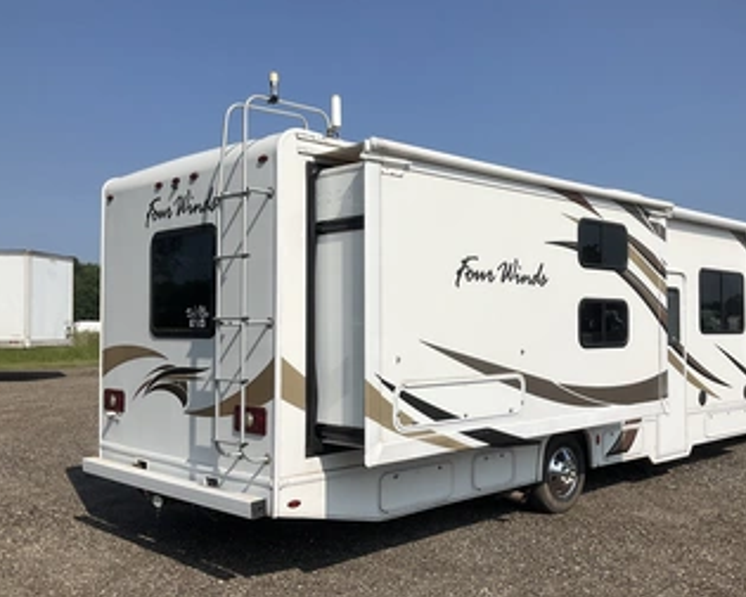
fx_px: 795
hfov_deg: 49.9
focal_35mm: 36
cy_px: 308
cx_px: 455
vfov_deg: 41.2
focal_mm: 3
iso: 25
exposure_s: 1/4405
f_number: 1.8
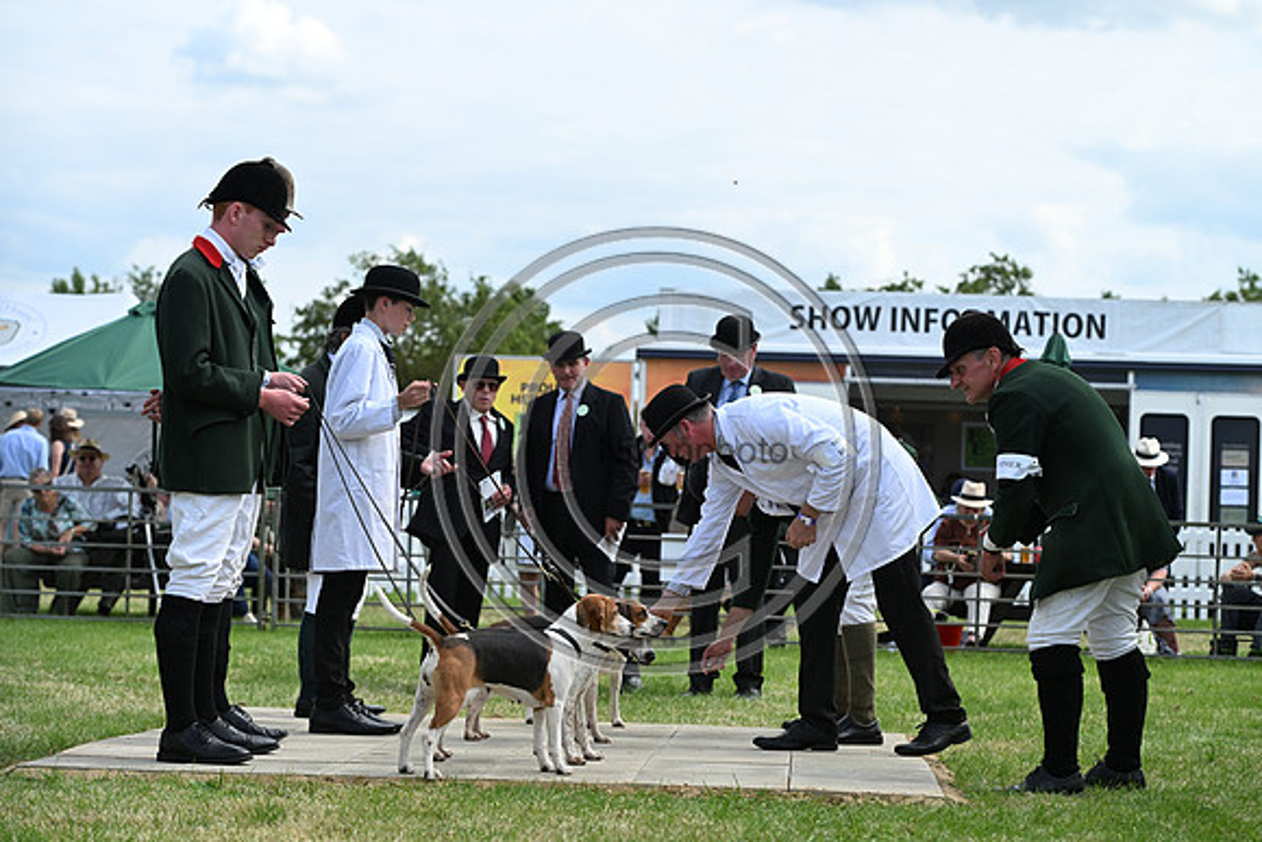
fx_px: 3156
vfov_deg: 15.2
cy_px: 421
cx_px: 631
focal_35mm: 90
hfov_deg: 22.6
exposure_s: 1/1000
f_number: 4.5
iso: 220
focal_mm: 90
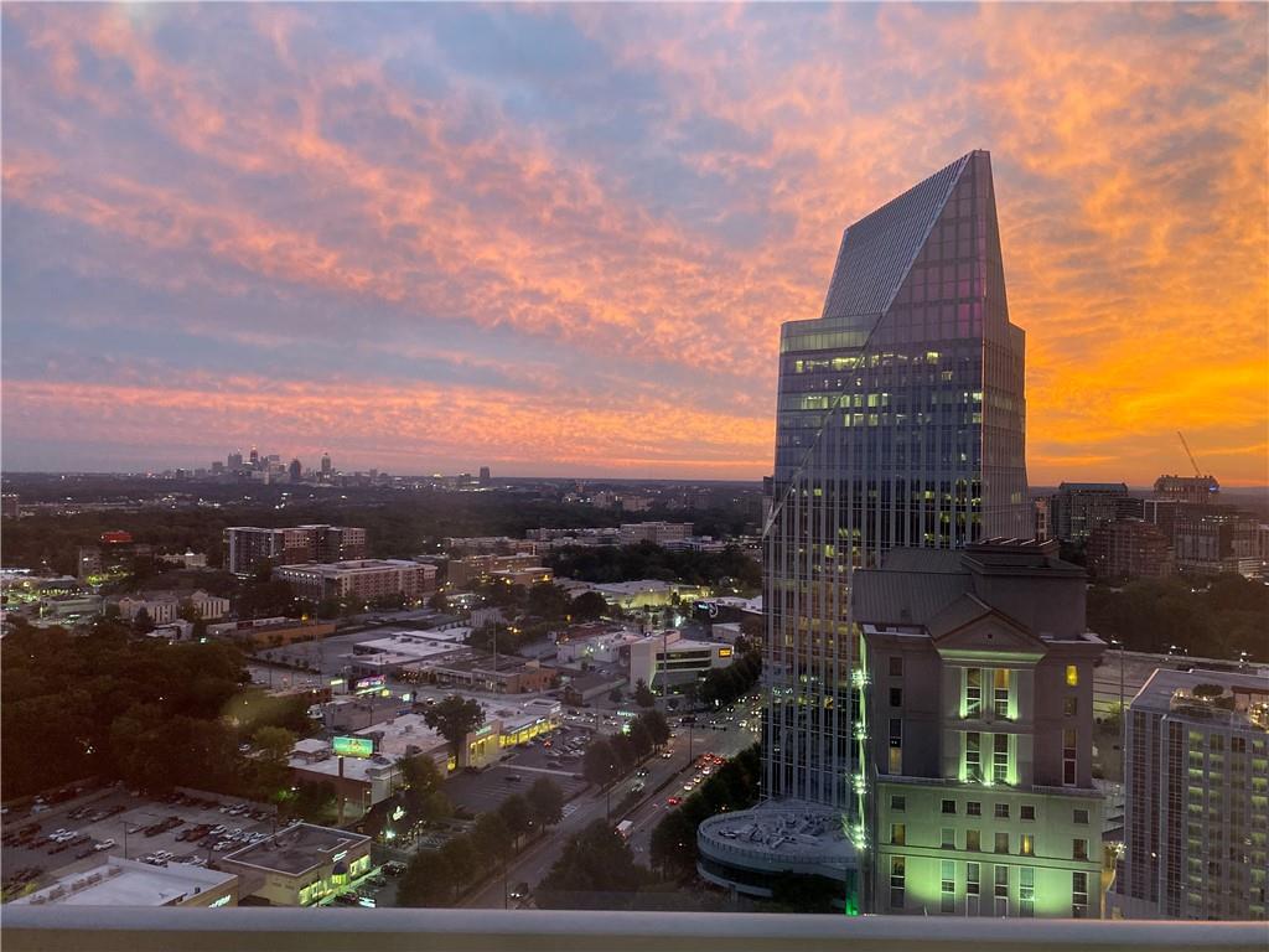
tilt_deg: -0.2
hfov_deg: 67.3
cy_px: 476
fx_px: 953
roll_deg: -0.9
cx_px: 634
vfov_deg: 53.1
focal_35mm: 26
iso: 400
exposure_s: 1/40
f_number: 1.8
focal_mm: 4.25
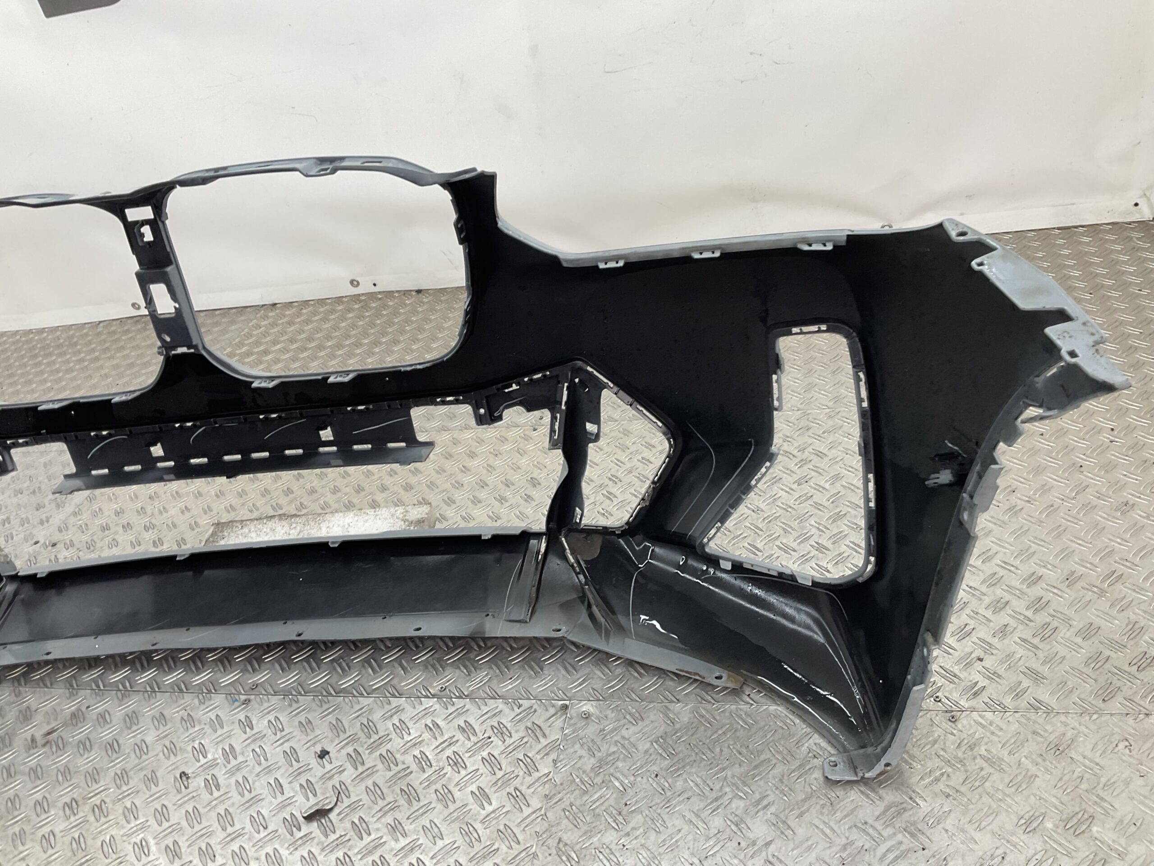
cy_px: 433
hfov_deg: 61.7
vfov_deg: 48.2
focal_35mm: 29
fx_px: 967
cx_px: 577
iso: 32
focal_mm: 3
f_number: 1.8
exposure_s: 1/120
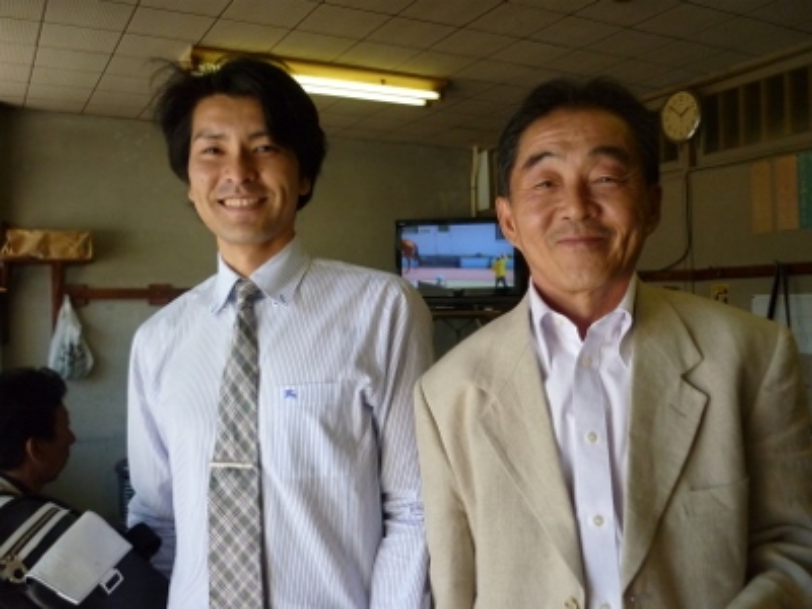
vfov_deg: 42.9
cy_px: 304
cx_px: 406
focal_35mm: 33
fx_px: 774
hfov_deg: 55.4
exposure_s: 1/500
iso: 400
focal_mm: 5.5
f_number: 2.8
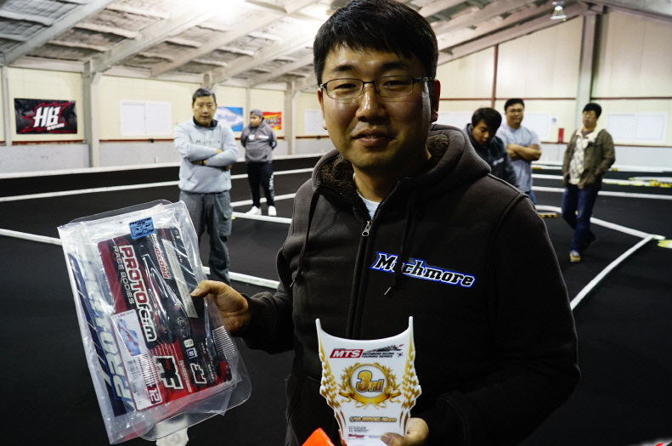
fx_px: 634
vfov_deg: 38.8
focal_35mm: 34
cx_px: 313
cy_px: 229
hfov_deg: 55.8
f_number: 5.6
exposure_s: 1/50
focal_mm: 28
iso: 1250
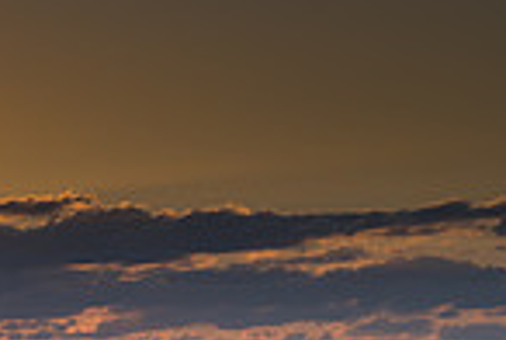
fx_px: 3690
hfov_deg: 7.6
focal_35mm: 262
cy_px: 380
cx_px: -468
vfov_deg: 5.3
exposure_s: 1/10
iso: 31
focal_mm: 66
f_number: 14
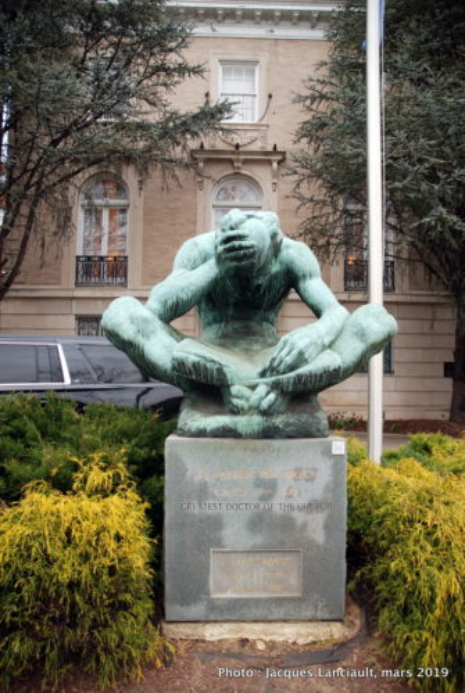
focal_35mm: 27
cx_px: 232
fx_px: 521
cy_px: 346
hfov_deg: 48.1
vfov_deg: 67.3
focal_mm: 18
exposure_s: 1/50
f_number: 3.5
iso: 100
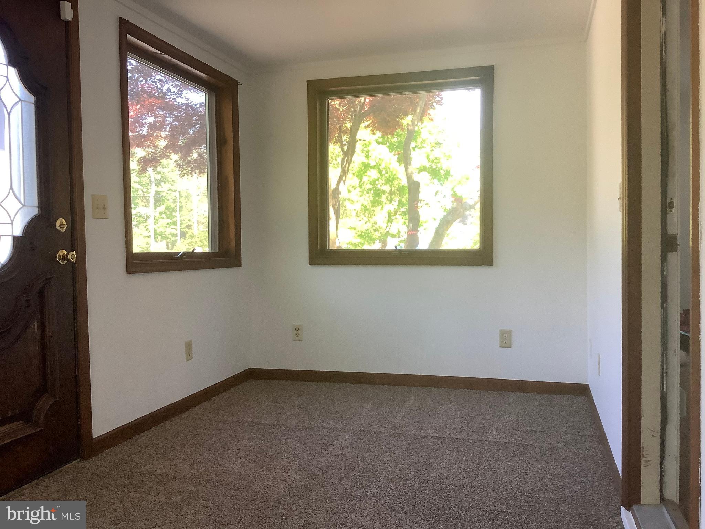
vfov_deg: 45.4
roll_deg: +0.6
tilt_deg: -2.3
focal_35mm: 31
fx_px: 631
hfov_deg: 58.4
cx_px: 352
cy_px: 264
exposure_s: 1/60
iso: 125
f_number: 2.4
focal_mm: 3.3
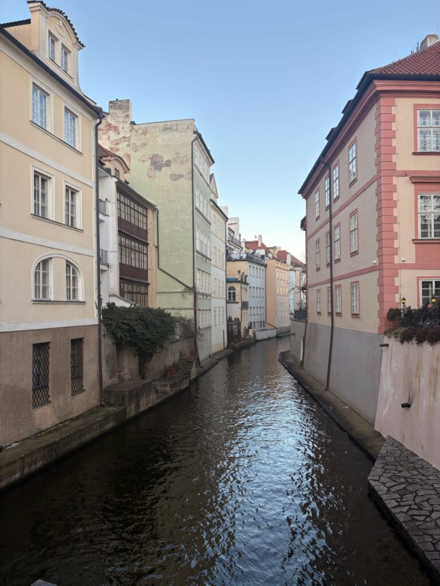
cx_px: 220
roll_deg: +0.5
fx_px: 441
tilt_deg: +2.4
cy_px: 293
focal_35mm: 26
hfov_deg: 53.1
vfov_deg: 67.3
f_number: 1.6
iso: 50
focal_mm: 5.96
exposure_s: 1/465
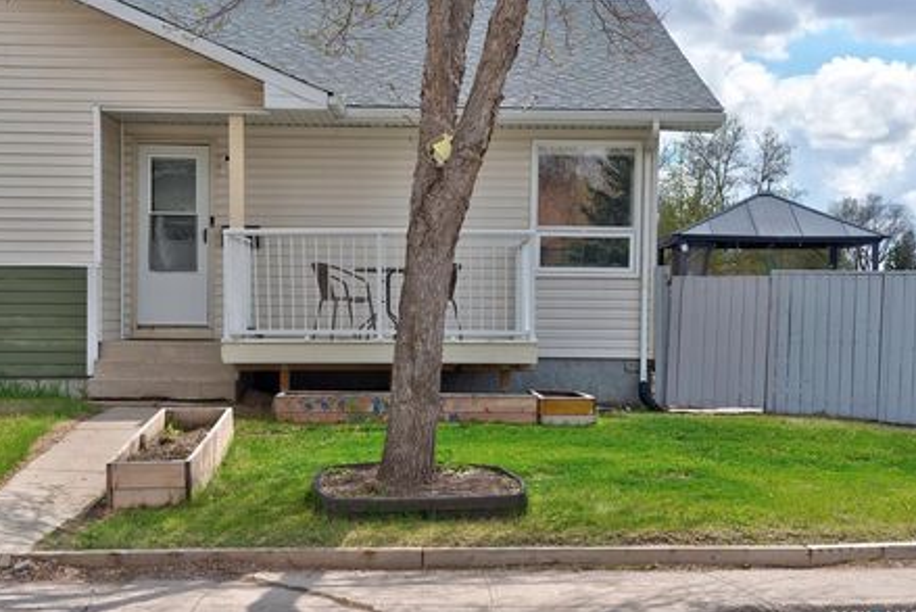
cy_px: 277
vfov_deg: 20.6
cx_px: 409
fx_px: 1680
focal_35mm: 66
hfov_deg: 30.5
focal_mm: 58
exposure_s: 1/400
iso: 100
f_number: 8
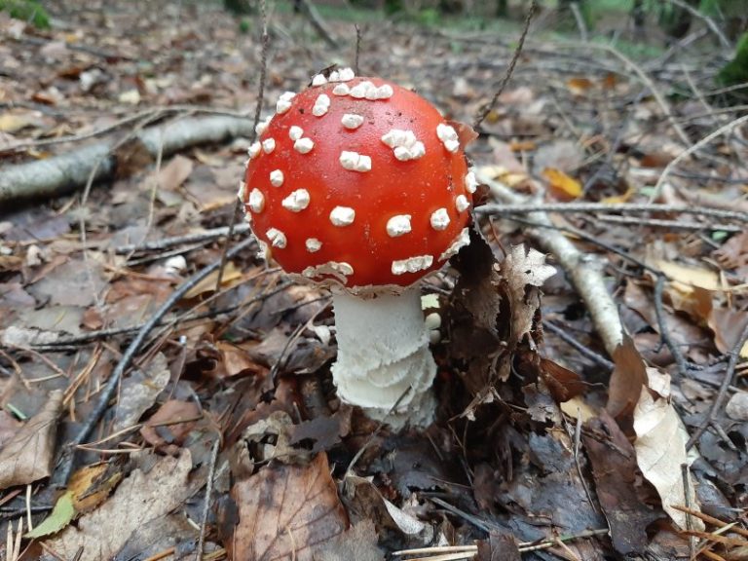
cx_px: 374
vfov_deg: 53.1
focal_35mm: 26
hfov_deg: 67.3
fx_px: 562
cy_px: 280
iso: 400
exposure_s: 1/25
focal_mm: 3.93
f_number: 1.7
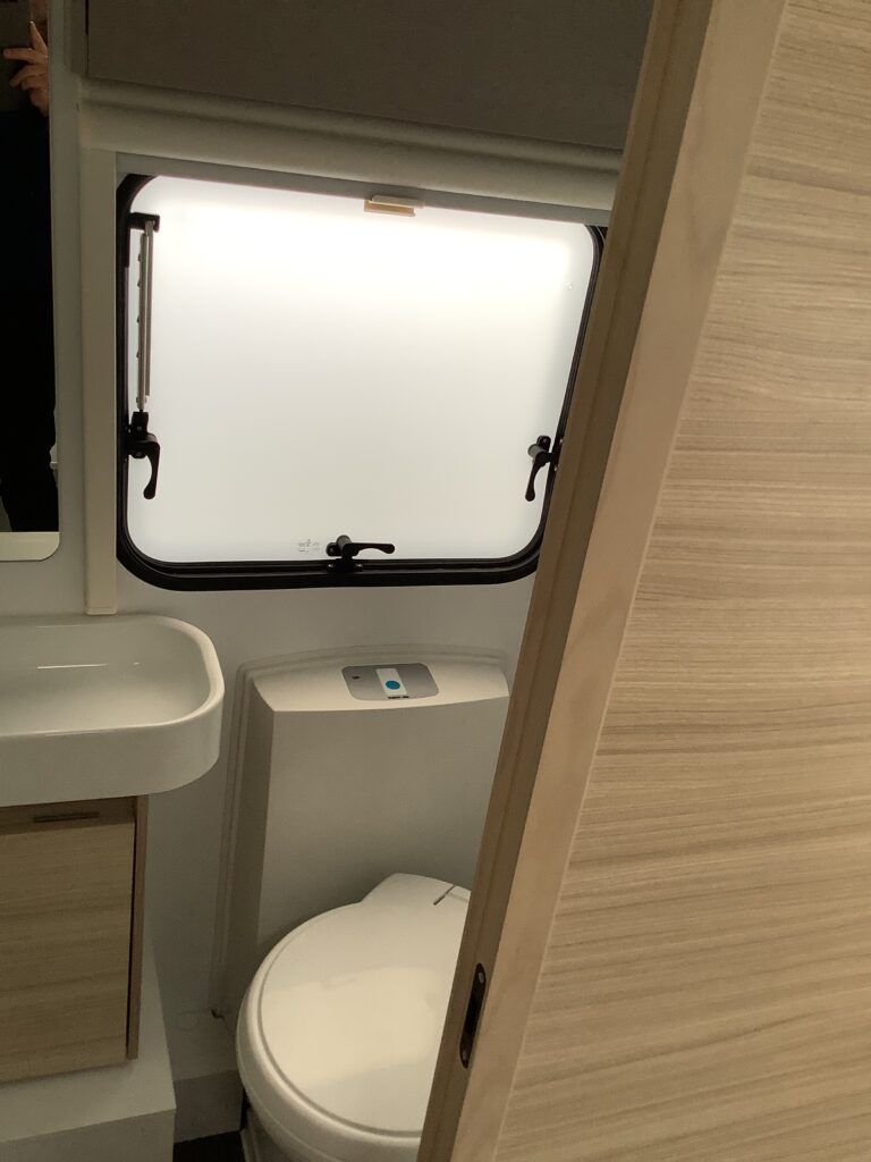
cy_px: 581
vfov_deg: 58.4
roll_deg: -10.1
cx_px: 436
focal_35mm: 31
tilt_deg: -25.2
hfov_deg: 45.4
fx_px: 1040
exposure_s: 1/60
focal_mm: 3.3
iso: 64
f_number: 2.4
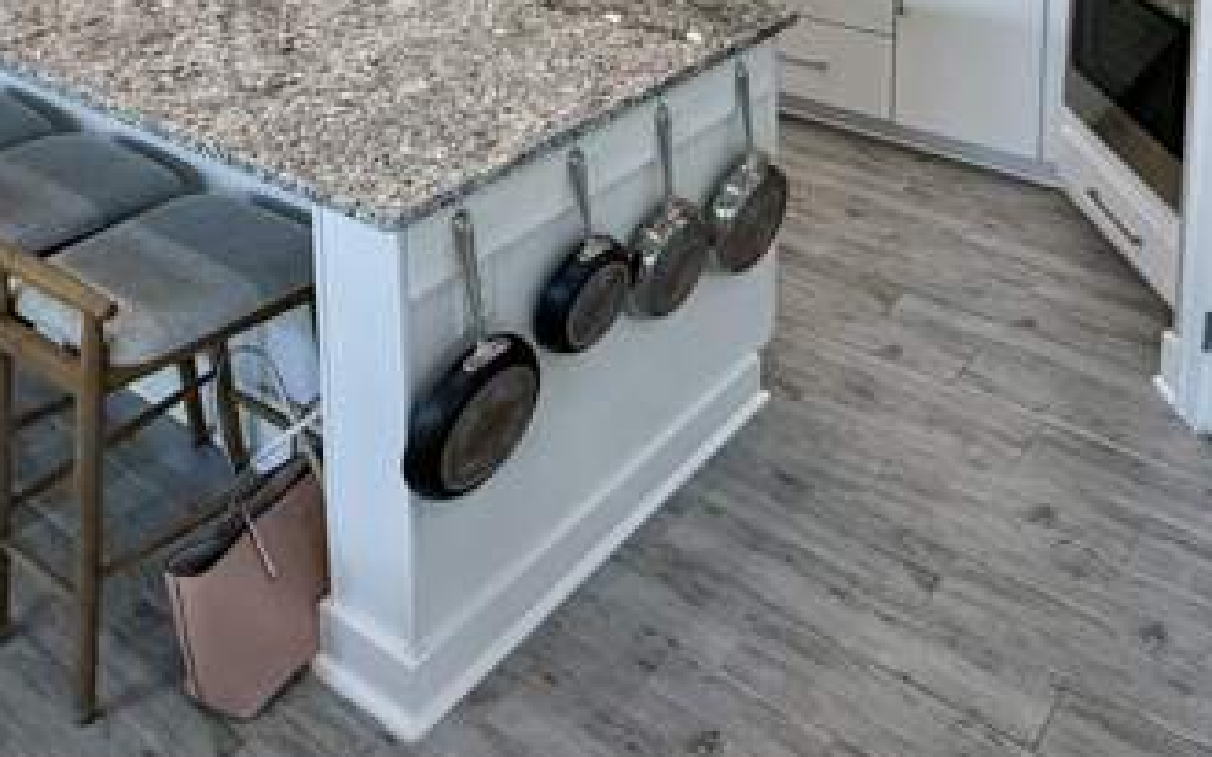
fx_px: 1189
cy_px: -202
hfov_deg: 52.6
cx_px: 845
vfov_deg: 29.2
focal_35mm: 36
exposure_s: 1/120
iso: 160
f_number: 2.2
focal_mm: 2.22
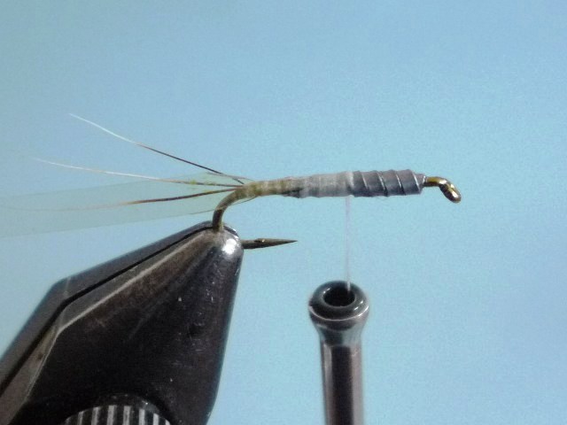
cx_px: 284
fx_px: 491
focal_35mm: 30
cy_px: 212
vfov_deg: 46.8
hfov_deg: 60.0
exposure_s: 1/25
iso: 400
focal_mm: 5.2
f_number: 3.3
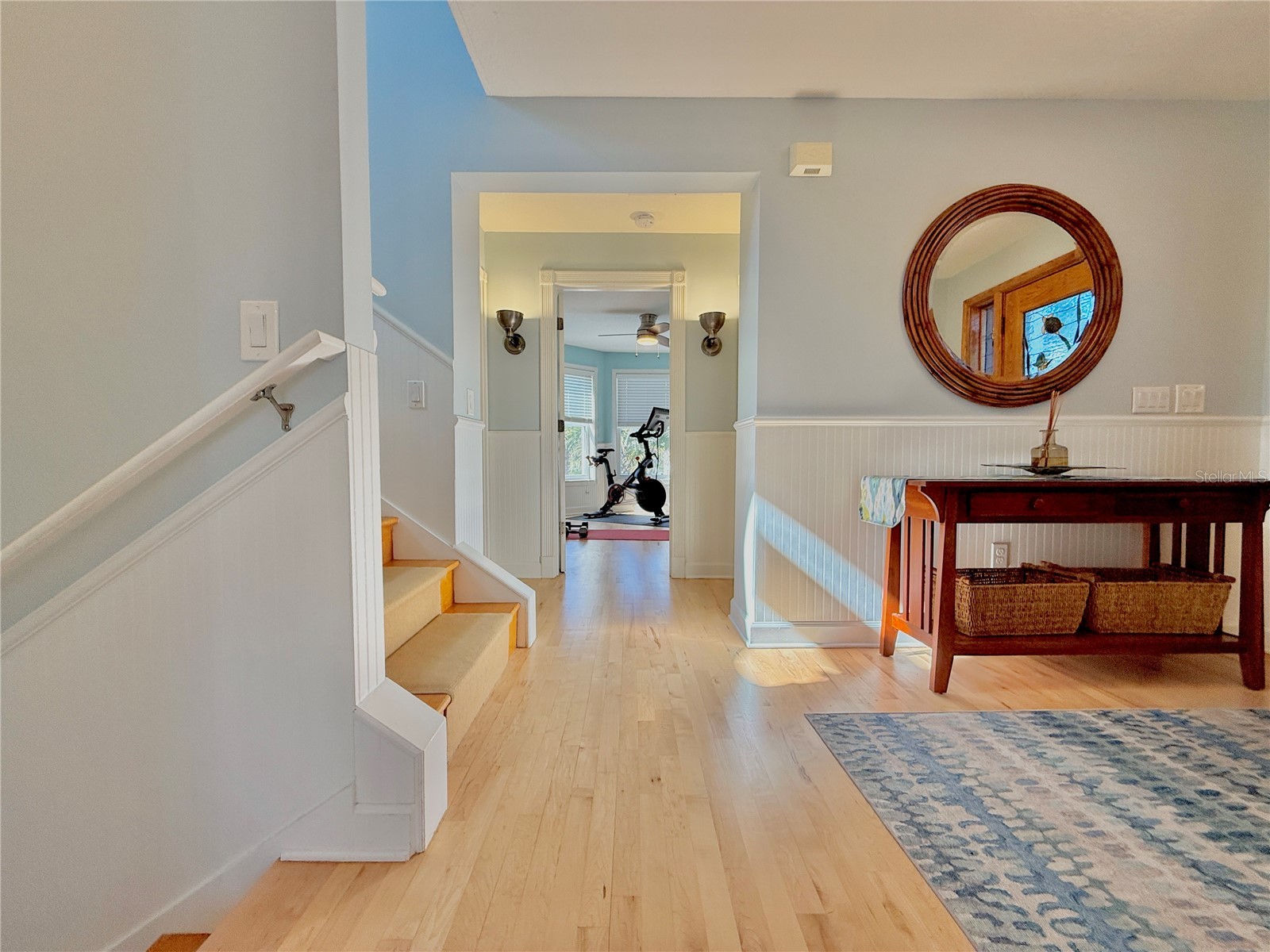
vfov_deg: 85.7
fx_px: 514
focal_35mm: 14
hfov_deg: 102.1
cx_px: 635
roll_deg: +0.1
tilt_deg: -2.3
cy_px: 476
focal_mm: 2.22
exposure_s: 1/120
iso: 80
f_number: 2.2
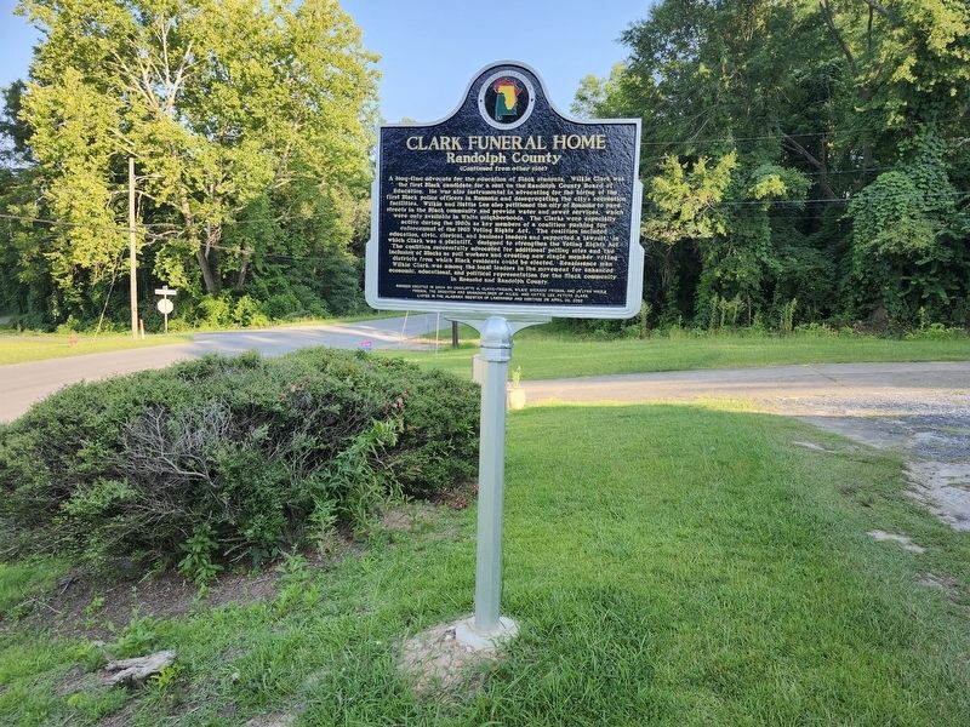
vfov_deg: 58.9
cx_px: 485
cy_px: 364
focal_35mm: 23
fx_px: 644
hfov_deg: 73.9
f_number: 1.8
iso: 25
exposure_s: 1/244
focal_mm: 5.54
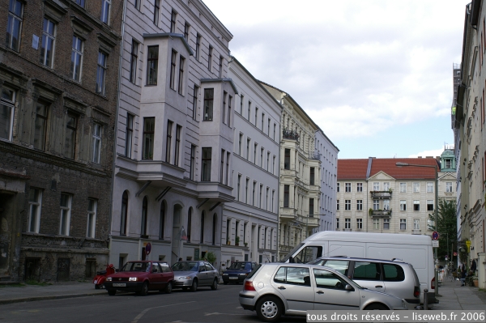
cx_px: 243
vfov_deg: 29.8
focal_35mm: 45
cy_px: 162
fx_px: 607
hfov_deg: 43.6
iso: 100
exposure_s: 1/250
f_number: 5.6
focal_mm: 30
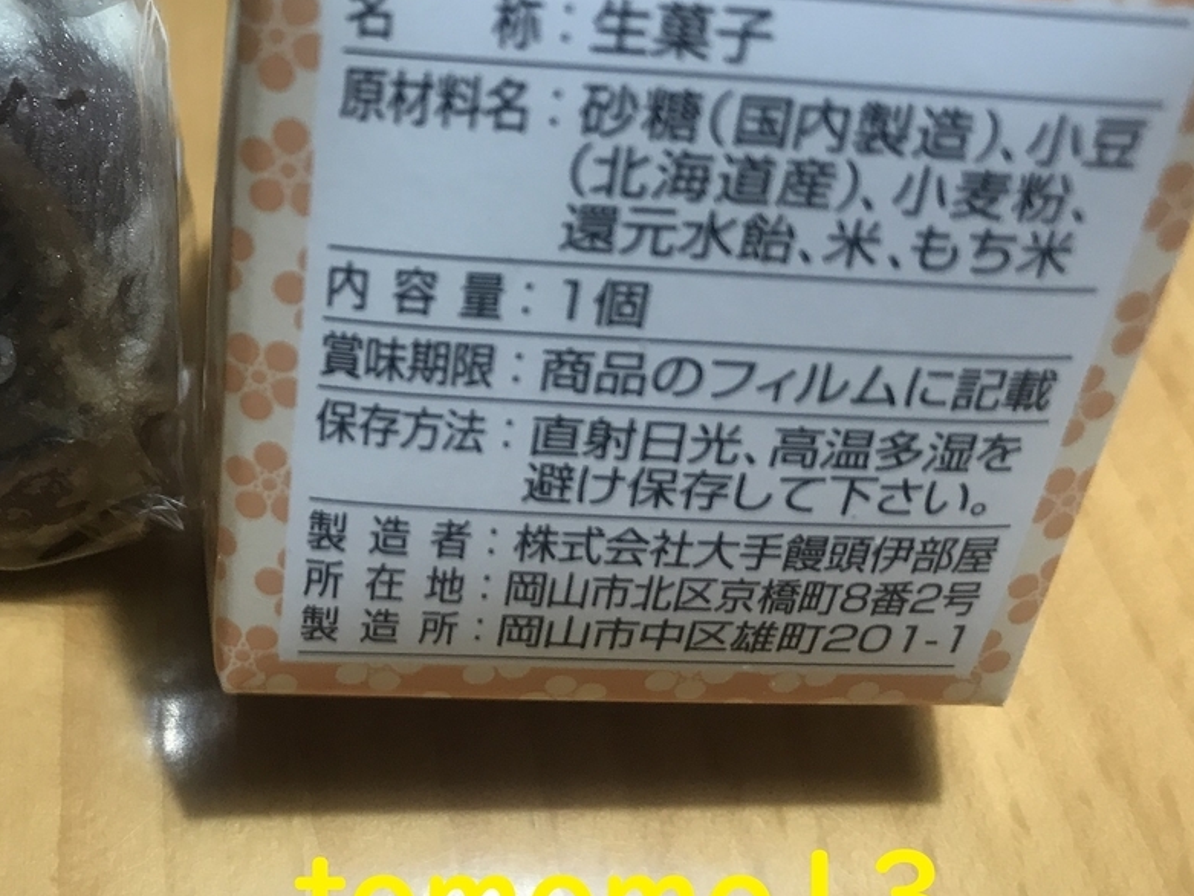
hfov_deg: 42.5
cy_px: 365
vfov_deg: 33.5
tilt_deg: -49.0
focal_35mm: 43
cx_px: 300
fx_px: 1483
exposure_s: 1/33
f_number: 1.8
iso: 32
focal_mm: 3.99
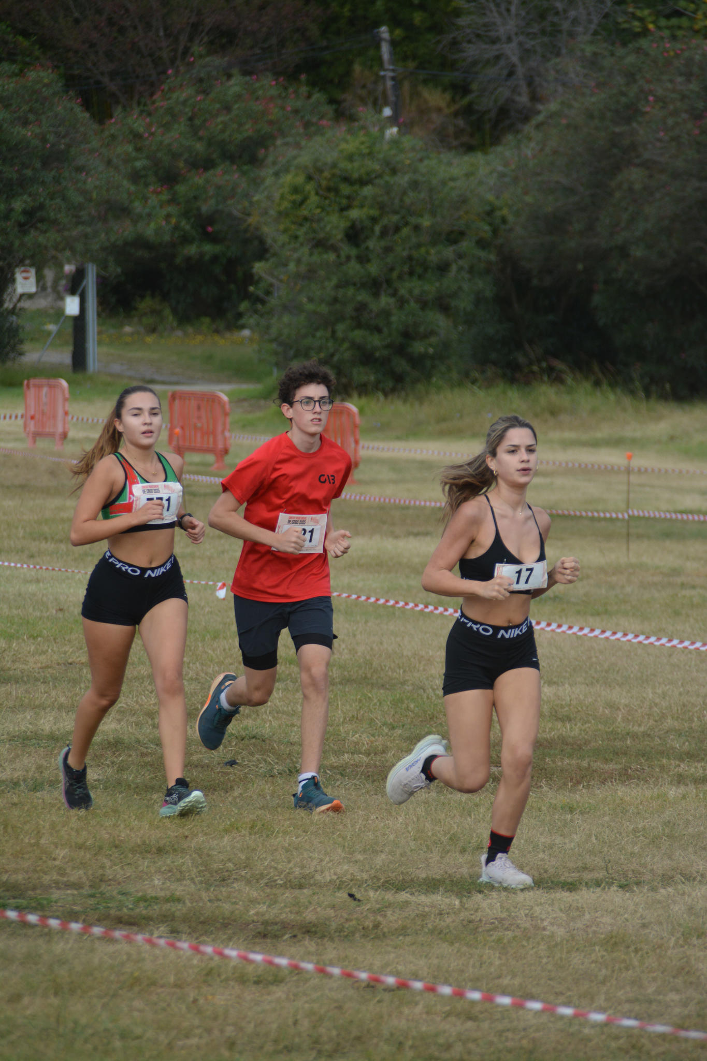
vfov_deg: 6.9
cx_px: 354
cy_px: 530
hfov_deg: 4.6
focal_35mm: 300
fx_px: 8838
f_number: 6.3
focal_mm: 200
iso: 400
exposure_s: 1/1000
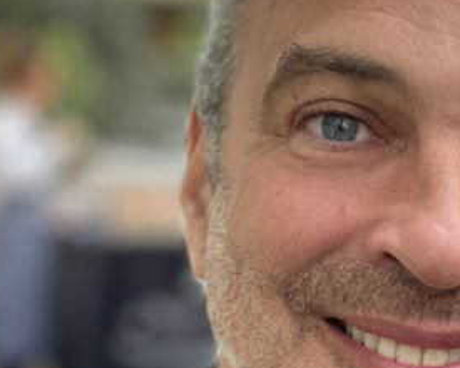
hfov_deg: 10.5
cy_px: 313
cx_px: 430
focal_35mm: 182
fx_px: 2478
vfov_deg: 8.5
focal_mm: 7.5
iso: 125
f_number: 2.2
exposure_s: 1/121
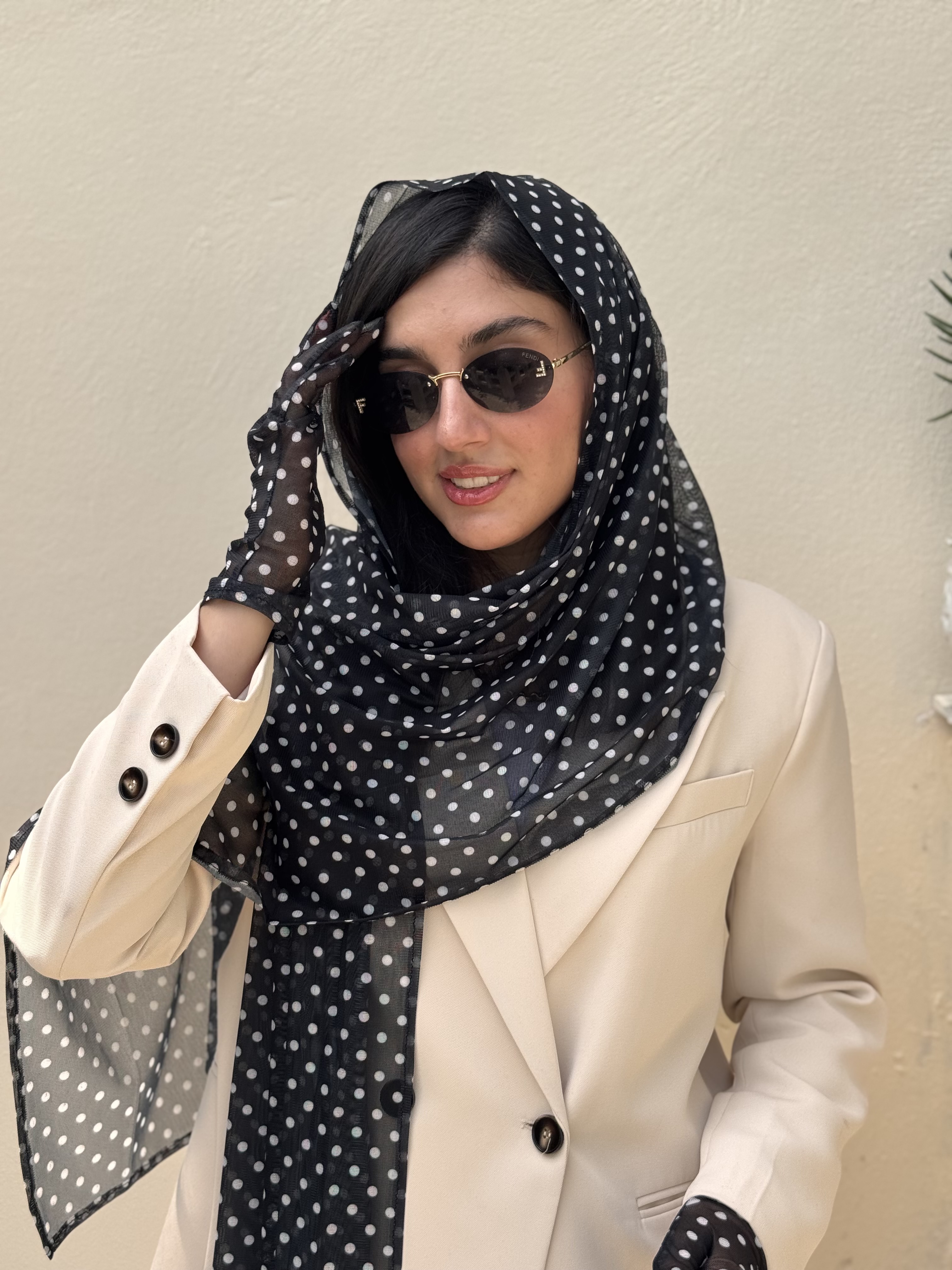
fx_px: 1760
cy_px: 635
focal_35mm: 48
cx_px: 476
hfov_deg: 30.3
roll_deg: +1.3
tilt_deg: -8.3
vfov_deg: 39.7
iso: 64
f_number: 1.78
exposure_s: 1/2110
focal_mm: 6.76
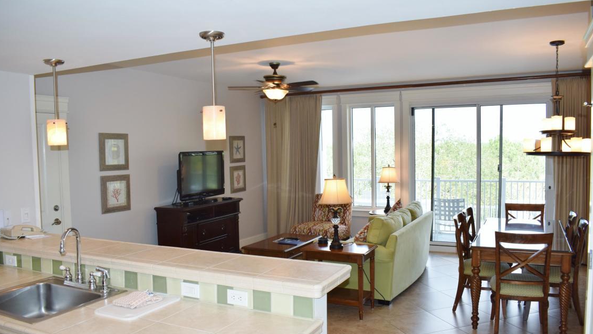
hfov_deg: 66.1
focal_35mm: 29
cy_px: 183
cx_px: 298
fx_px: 456
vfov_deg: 40.1
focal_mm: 18
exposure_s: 1/125
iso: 450
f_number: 5.6
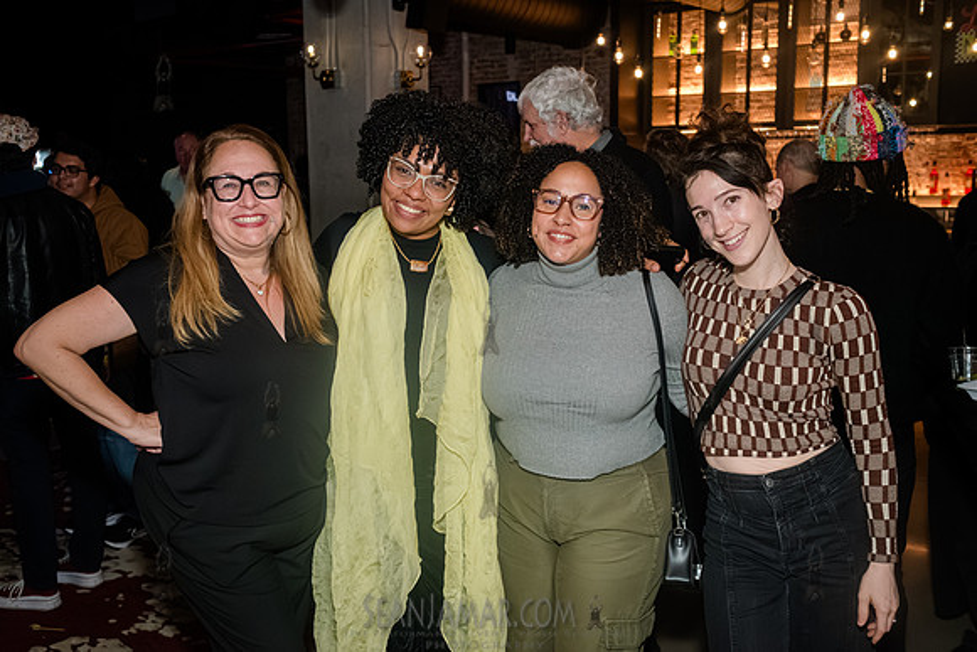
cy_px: 326
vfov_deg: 36.4
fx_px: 992
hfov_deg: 52.4
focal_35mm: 37
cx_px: 488
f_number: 5
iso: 8000
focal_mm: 35
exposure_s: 1/400
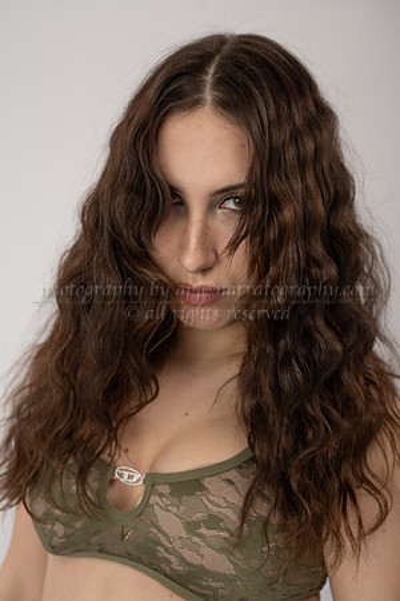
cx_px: 200
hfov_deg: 29.2
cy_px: 300
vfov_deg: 42.7
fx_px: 767
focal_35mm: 46
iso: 200
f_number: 5
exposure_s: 1/160
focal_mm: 46
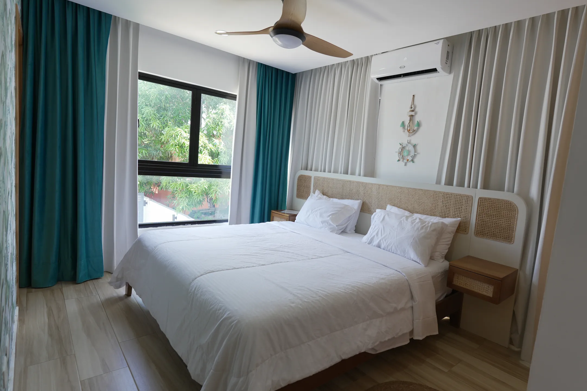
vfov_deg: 63.0
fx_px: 319
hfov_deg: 84.9
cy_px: 197
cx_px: 322
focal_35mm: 20
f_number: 2.5
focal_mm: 11
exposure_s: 1/125
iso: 125
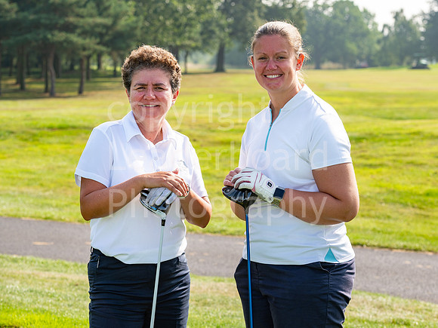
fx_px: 1552
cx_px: 232
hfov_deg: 16.1
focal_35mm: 123
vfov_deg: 12.1
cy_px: 146
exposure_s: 1/200
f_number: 8
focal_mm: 102
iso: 100
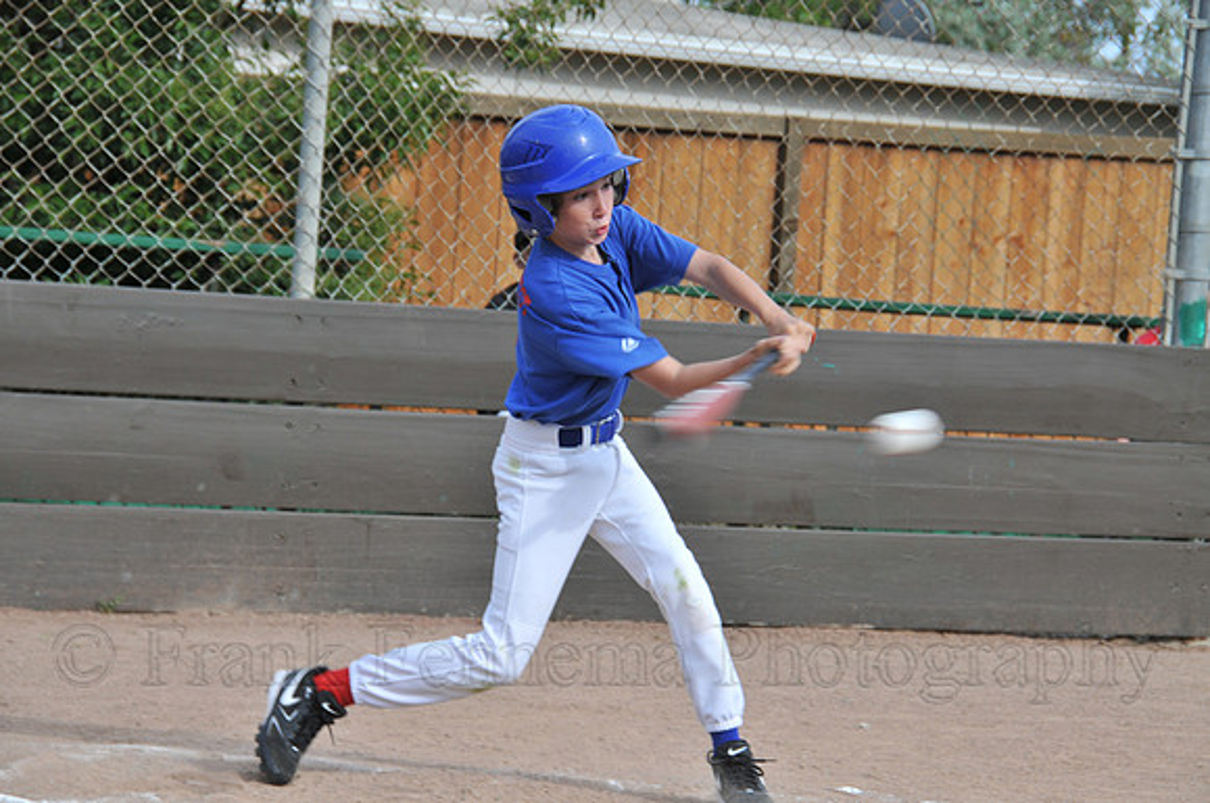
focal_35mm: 158
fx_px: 5286
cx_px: 605
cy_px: 402
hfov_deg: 13.1
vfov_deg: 8.7
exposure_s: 1/250
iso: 200
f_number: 8
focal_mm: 105
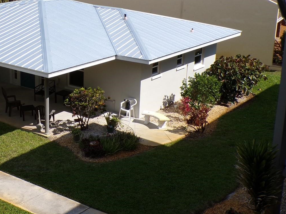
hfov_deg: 32.5
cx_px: 107
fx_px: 488
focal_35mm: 59
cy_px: 89
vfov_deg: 24.8
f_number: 4.9
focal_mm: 6.6
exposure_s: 1/750
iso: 100
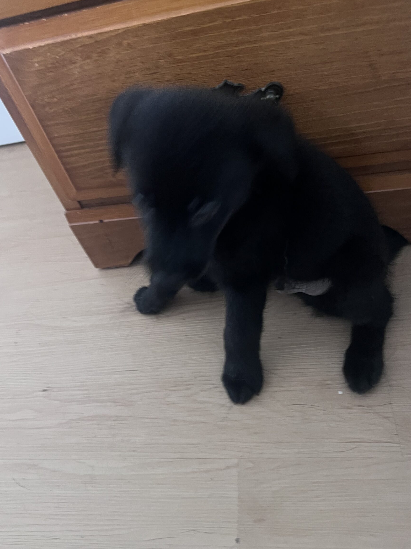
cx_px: 194
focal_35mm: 29
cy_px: 270
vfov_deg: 61.7
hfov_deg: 48.2
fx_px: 459
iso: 640
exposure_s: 1/30
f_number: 1.5
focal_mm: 5.7
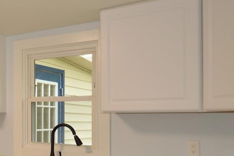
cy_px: 122
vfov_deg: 26.0
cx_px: -53
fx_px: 331
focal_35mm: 51
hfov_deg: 31.8
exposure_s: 1/60
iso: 400
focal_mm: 10
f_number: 3.5
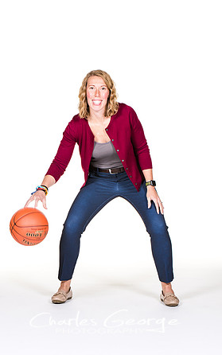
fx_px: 1374
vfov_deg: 14.7
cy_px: 178
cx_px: 106
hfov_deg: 9.2
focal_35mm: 142
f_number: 6.3
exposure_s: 1/160
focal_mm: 92
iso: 200
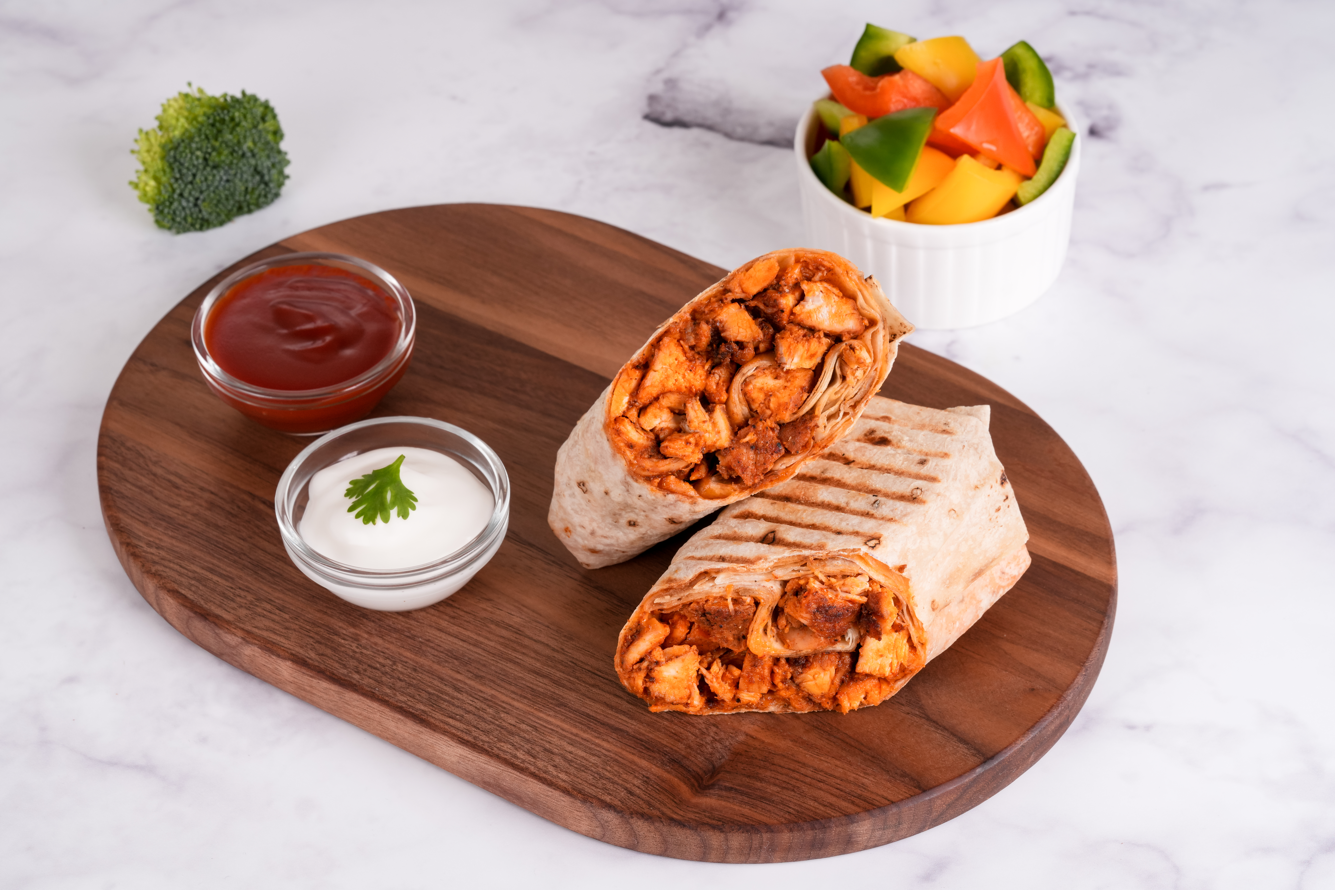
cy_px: 445
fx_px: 3337
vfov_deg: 15.2
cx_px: 668
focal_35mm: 90
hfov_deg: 22.6
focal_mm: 90
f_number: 16
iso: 400
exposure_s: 1/160
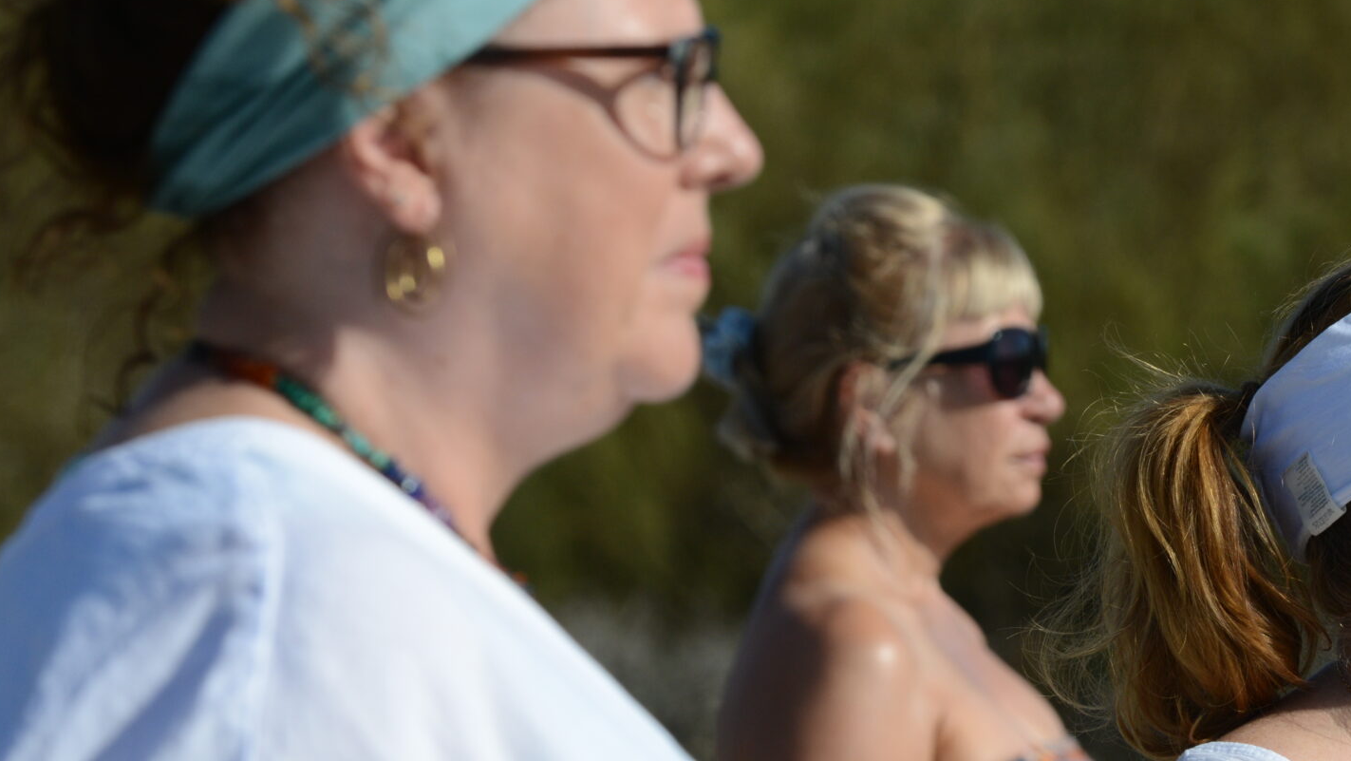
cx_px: 967
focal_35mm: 377
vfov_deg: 3.2
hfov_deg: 5.7
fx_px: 13508
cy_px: 410
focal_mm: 200
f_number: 9
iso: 400
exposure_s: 1/1250
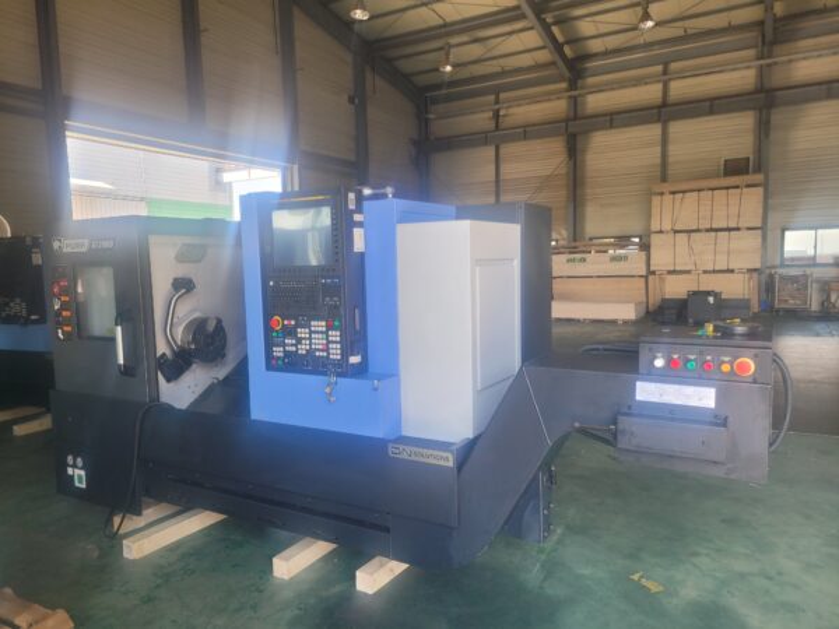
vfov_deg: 53.1
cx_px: 420
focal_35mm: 26
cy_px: 314
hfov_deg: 67.3
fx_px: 630
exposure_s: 1/120
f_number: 1.8
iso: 50
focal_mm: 5.4
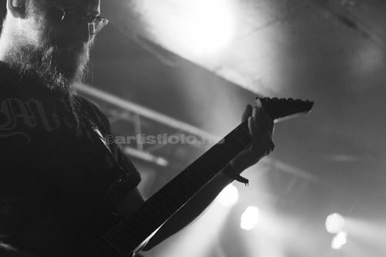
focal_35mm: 76
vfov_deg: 18.0
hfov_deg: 26.5
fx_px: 812
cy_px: 83
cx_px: 111
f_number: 1.8
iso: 1800
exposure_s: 1/250
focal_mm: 35
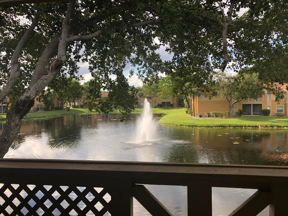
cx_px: 144
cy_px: 108
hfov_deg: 63.4
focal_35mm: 28
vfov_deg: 49.7
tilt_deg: -2.3
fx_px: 233
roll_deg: +1.3
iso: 20
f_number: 1.8
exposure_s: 1/578
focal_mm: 3.99
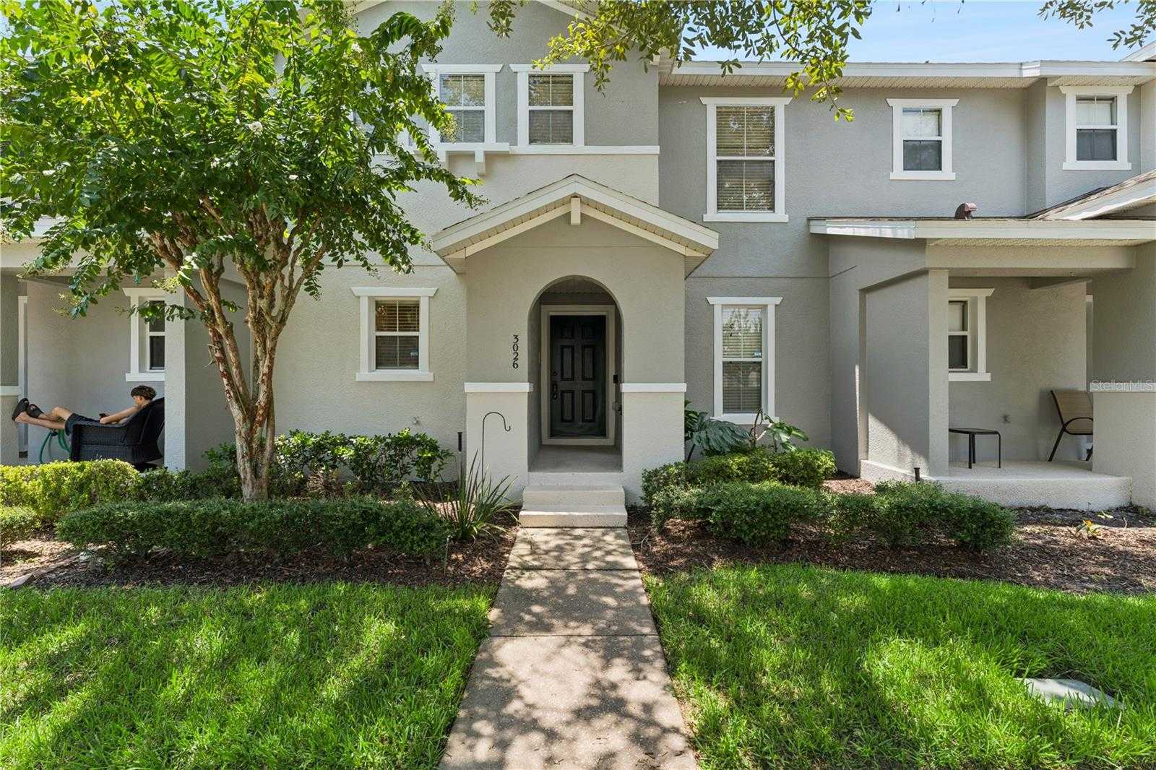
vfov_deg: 74.1
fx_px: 510
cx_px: 578
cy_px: 385
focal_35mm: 16
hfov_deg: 97.1
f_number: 11
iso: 100
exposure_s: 1/30
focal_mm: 15.9
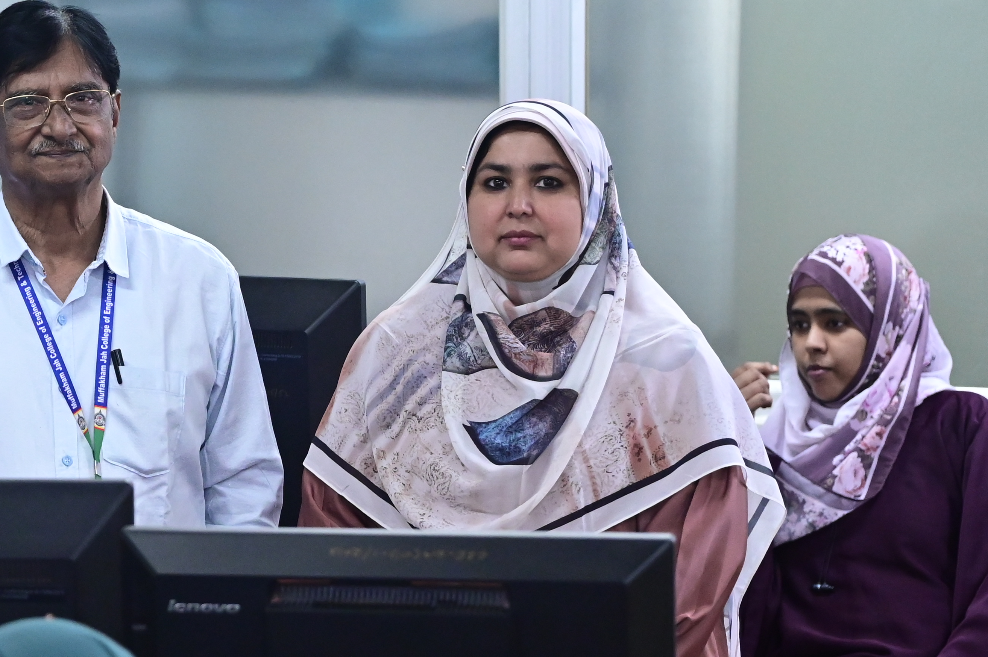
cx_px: -100
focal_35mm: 198
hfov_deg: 10.3
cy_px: 317
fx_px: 5430
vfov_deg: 6.9
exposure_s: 1/125
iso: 4000
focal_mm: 86
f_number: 4
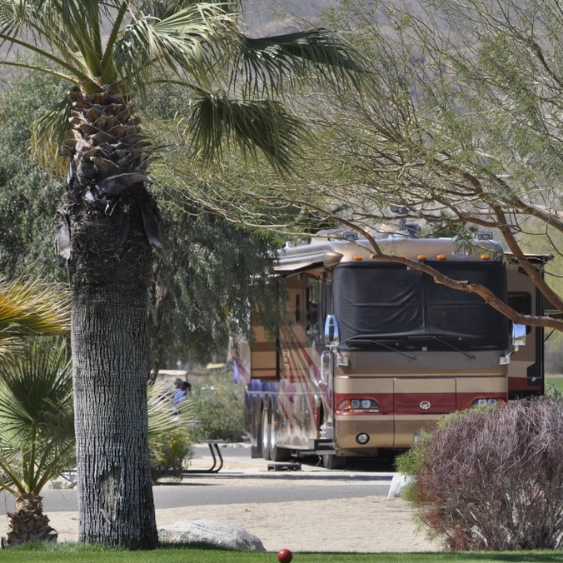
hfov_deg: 4.1
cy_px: 282
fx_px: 7802
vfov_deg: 4.1
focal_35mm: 424
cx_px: 375
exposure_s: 1/640
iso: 200
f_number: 6.3
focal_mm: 220
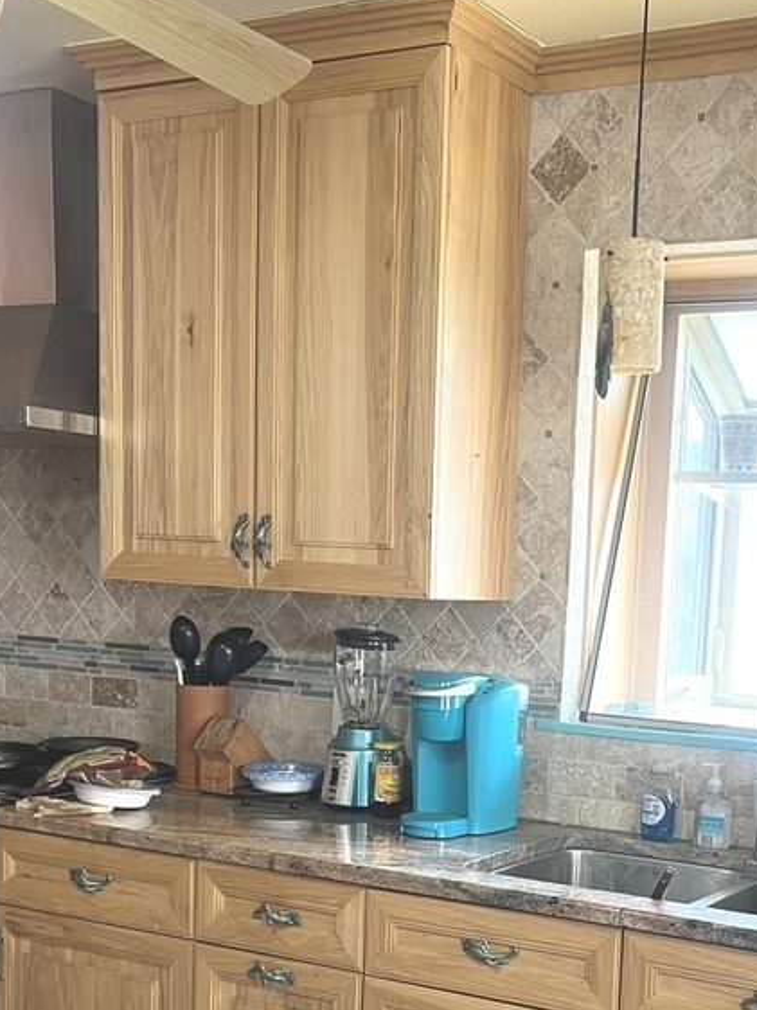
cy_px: 802
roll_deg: -3.5
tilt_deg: -9.5
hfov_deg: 28.7
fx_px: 1459
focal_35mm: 50
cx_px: 547
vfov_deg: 36.9
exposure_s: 1/60
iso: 80
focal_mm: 5.7
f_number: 1.5
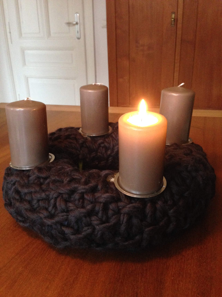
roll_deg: +1.0
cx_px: 111
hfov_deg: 42.9
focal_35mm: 33
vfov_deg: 55.4
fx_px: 282
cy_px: 148
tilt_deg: -19.2
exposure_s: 1/20
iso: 320
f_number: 2.4
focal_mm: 4.12
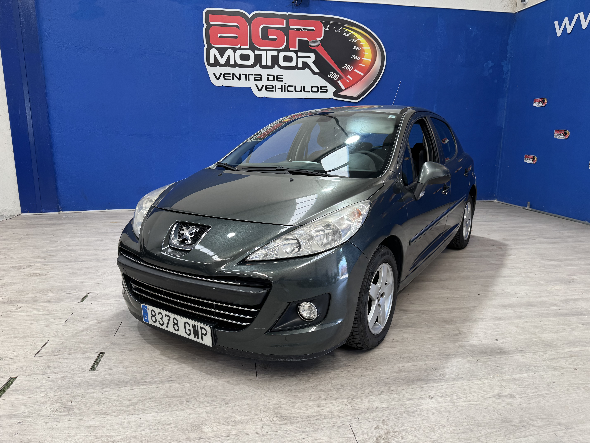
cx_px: 295
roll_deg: -0.3
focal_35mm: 24
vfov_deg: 56.8
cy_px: 222
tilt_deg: -11.8
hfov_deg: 71.6
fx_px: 409
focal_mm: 6.76
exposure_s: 1/100
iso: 100
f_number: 1.78
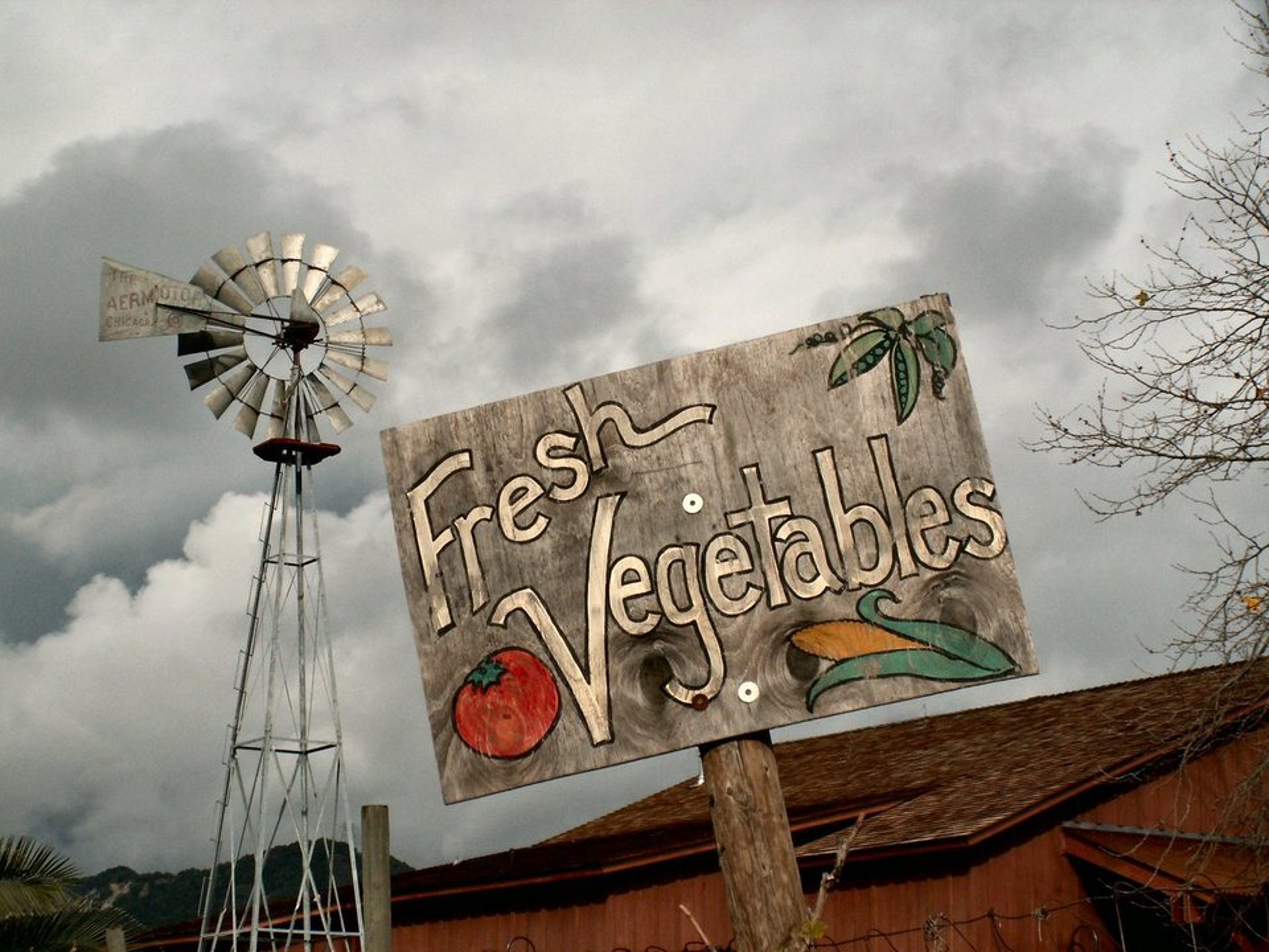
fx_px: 2823
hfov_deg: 25.3
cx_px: 634
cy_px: 476
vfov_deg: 19.1
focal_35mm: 77
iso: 50
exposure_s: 1/1000
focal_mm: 12.93
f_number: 5.6
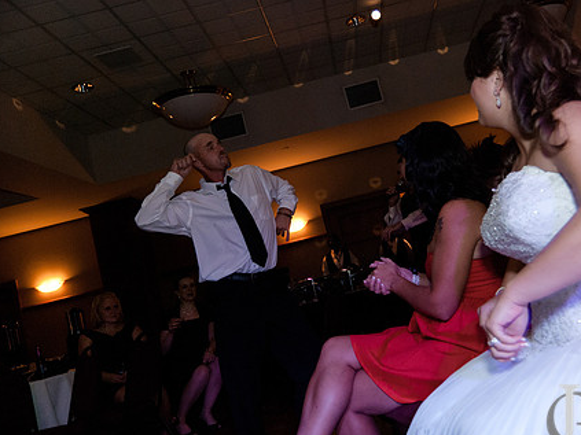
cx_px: 356
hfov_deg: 53.9
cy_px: 222
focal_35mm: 34
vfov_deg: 42.2
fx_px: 565
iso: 640
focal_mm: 17
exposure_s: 1/60
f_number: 2.8
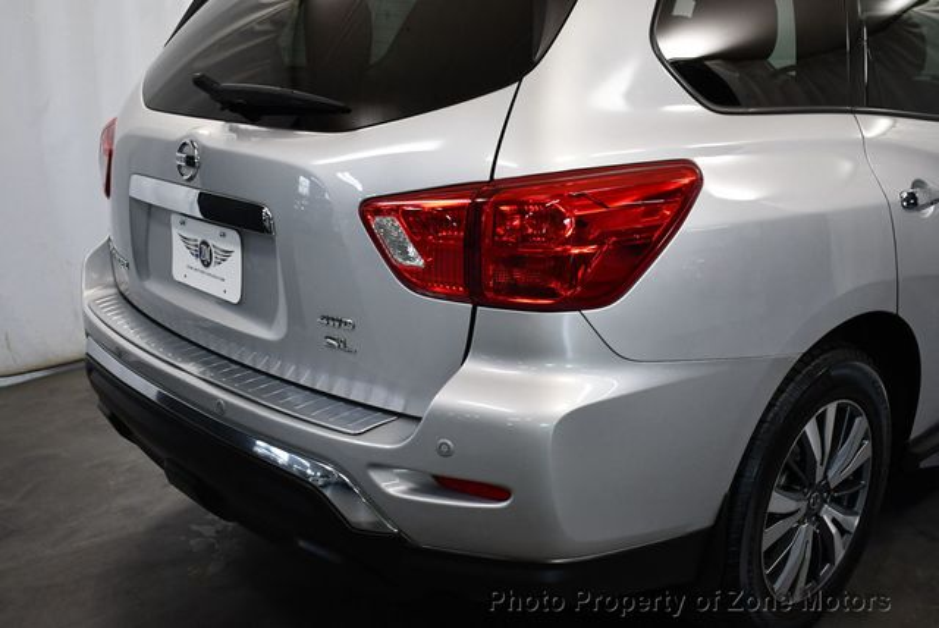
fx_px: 1044
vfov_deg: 33.5
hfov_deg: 48.4
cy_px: 314
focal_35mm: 40
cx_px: 470
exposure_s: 1/200
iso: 800
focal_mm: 20
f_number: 3.5
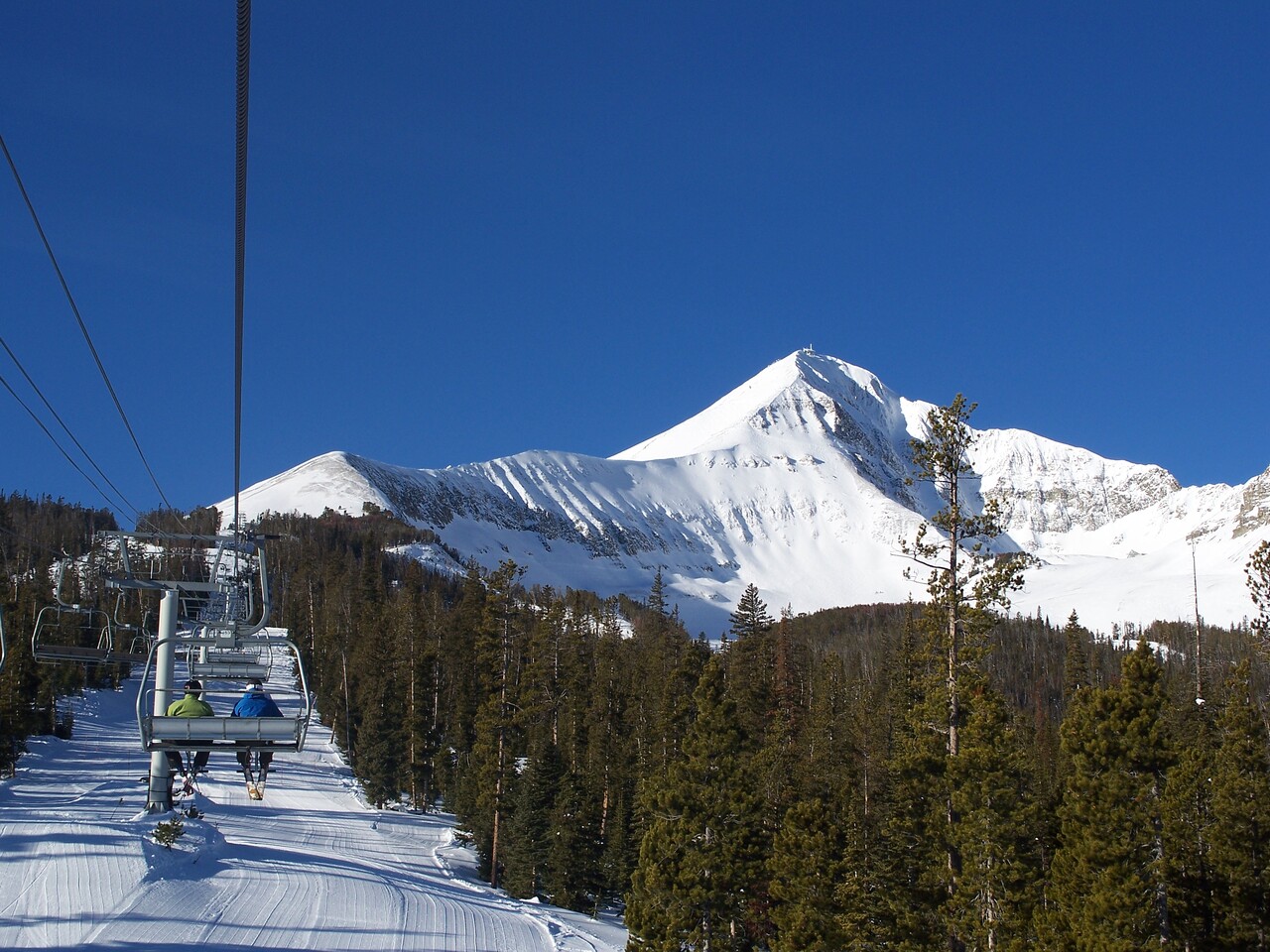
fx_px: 2165
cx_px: 635
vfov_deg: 24.8
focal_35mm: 59
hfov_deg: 32.7
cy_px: 476
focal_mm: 12.6
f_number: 4.5
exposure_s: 1/640
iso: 64
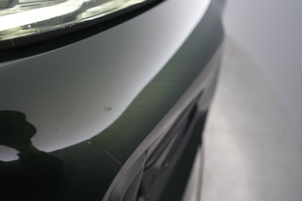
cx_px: 151
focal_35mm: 28
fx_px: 235
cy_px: 100
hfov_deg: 65.5
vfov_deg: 46.4
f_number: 4.5
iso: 3200
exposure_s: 1/100
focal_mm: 28
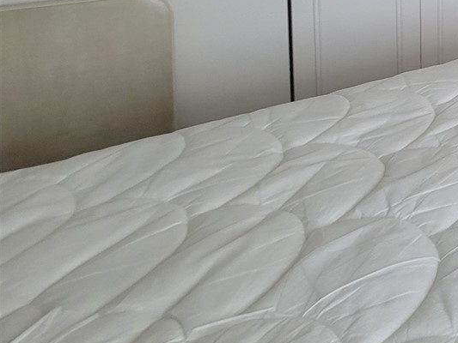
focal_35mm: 39
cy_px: -98
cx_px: 687
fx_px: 516
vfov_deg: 29.8
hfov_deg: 29.2
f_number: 2.2
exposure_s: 1/60
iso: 200
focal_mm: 2.2
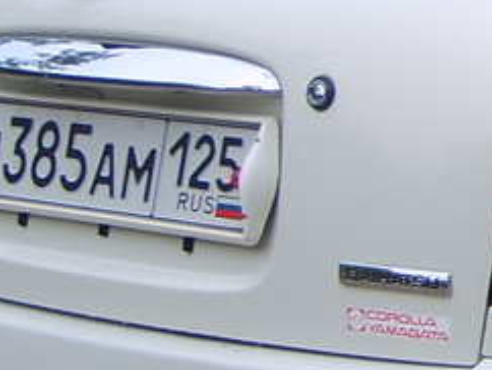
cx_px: 941
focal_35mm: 185
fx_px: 2632
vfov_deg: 8.0
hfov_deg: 10.0
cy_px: 110
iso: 50
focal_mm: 5.8
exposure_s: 1/90
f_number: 2.8
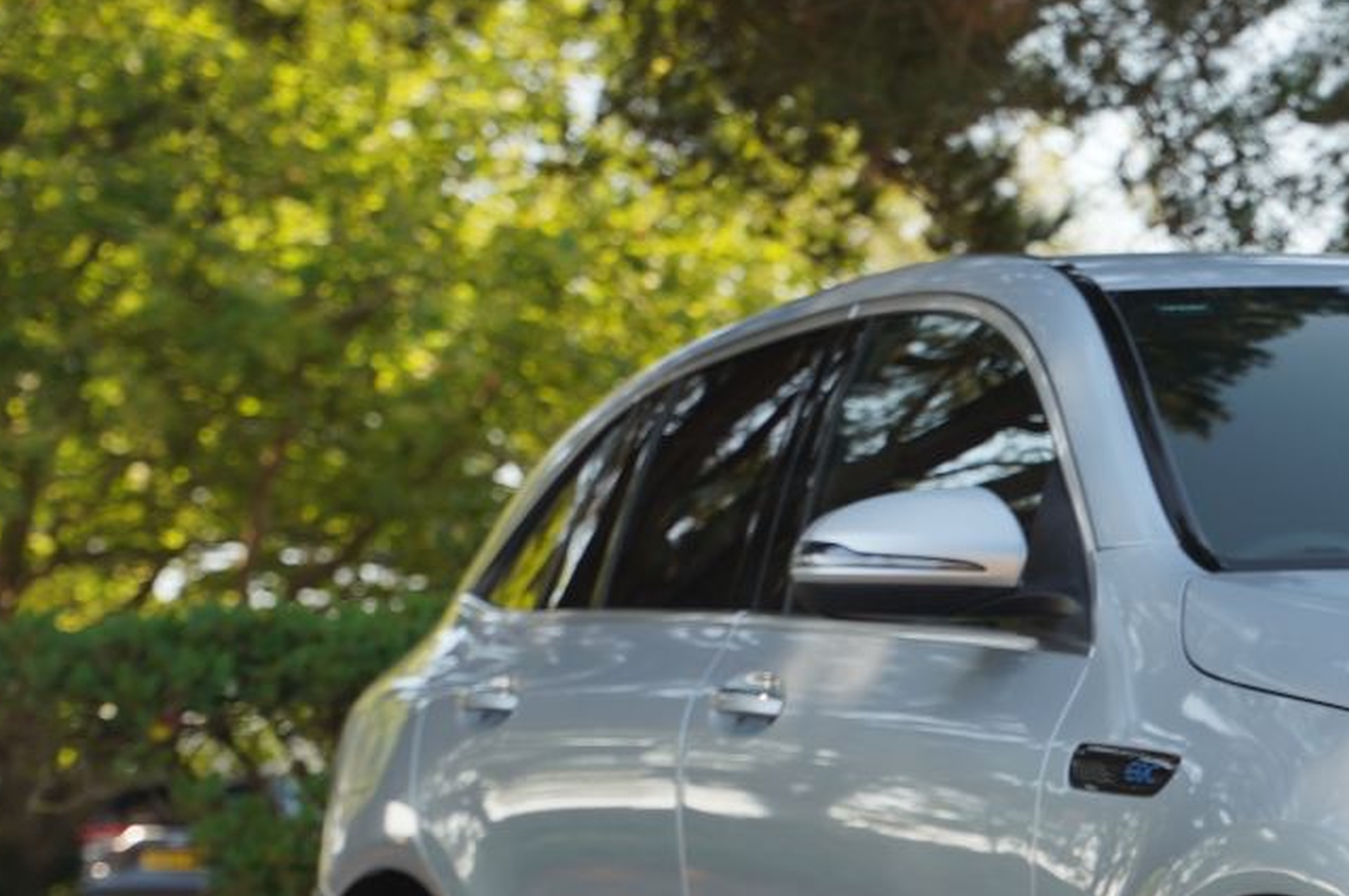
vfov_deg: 9.2
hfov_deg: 13.4
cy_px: 913
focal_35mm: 149
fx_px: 5559
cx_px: 1660
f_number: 4.5
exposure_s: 1/80
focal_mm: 59.2
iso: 100
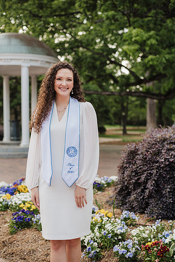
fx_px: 365
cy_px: 131
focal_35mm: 50
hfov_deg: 27.0
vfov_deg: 39.6
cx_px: 88
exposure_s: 1/640
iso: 200
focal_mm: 50
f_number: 2.5
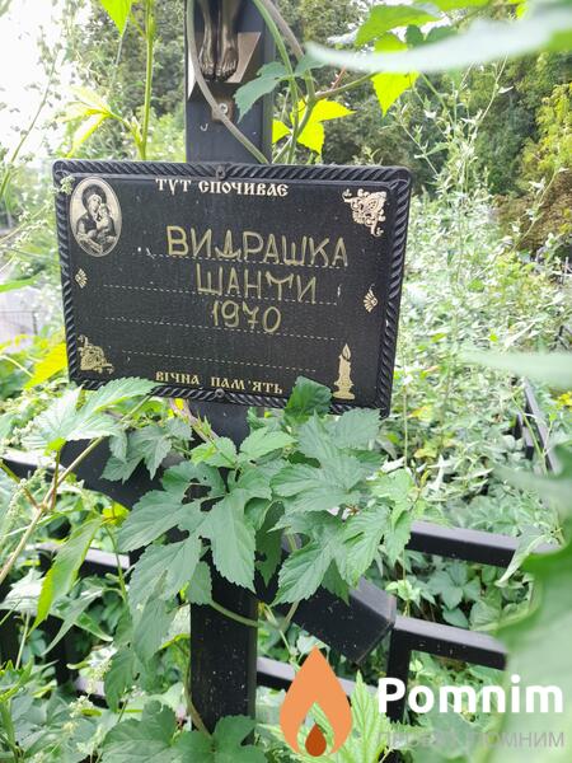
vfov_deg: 69.4
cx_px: 286
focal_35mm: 25
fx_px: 551
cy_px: 382
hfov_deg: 54.9
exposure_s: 1/100
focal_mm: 4.6
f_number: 2
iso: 32
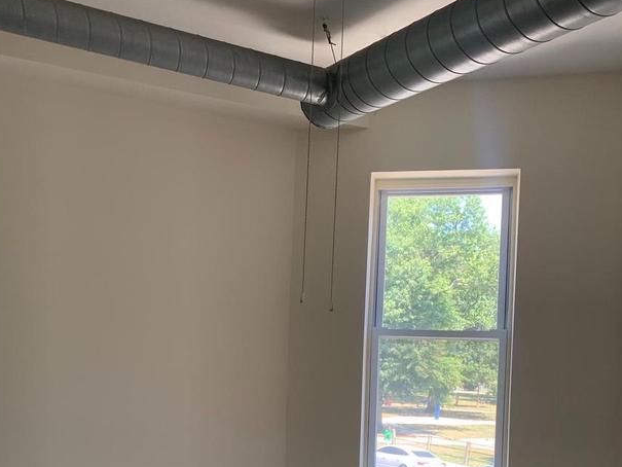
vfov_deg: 32.0
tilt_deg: -0.7
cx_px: 250
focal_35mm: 44
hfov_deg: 42.7
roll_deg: -1.7
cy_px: 371
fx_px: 791
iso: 40
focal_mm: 4.25
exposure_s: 1/121
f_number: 1.8
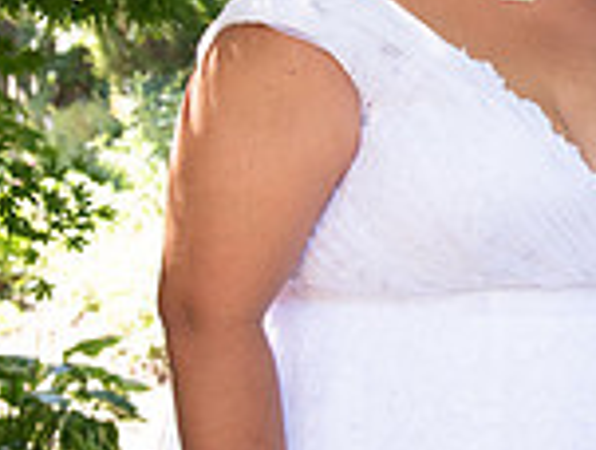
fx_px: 2226
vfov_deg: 11.4
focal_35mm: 129
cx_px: 643
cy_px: -14
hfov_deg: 14.9
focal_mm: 35
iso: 640
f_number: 4
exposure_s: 1/250
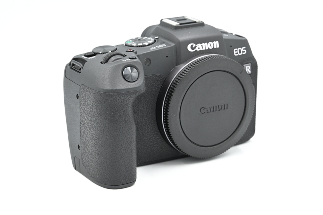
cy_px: 108
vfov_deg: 14.3
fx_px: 861
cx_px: 162
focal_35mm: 96
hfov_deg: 21.2
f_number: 14
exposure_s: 1/15
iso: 200
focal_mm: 96
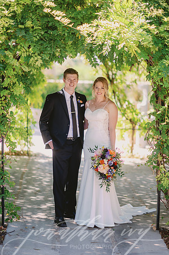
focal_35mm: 85
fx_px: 600
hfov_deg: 16.0
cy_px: 128
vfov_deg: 23.9
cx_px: 84
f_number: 1.6
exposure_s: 1/1250
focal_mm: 85
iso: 160
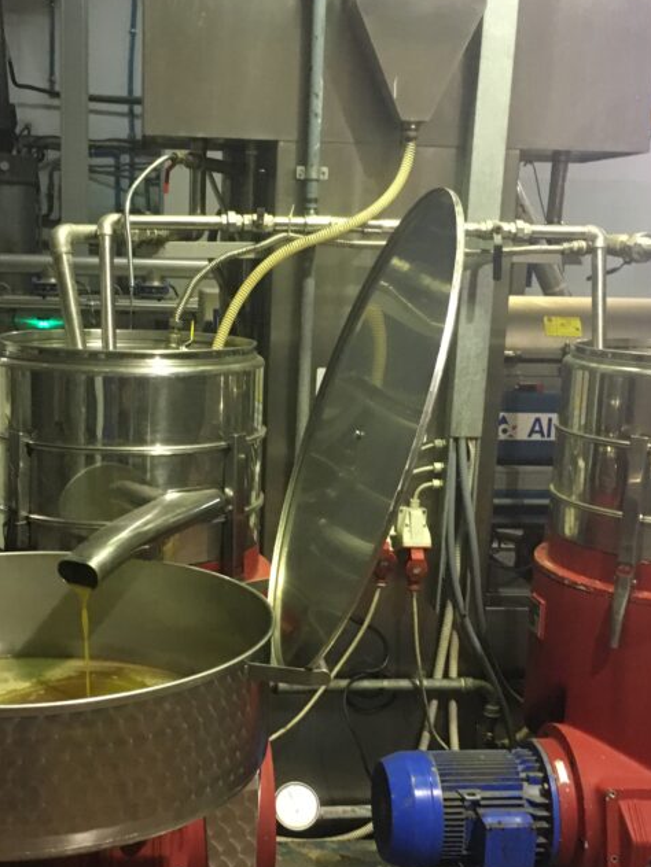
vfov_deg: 40.4
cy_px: 490
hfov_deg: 30.8
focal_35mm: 47
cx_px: 262
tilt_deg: -11.4
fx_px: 1179
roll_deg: -1.1
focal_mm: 4.15
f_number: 2.2
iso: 200
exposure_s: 1/25
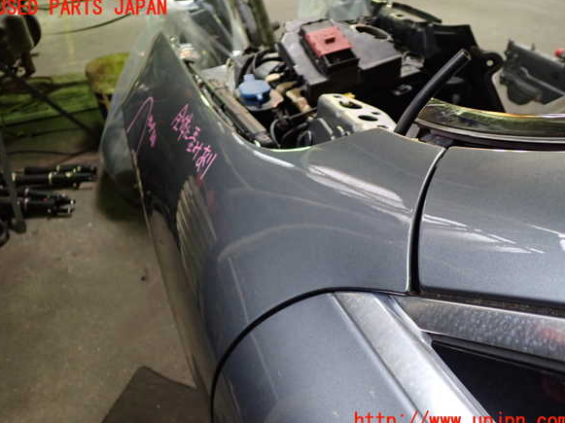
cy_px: 215
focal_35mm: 31
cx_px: 282
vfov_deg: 45.4
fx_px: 506
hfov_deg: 58.4
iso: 400
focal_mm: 5.4
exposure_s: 1/30
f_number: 2.3
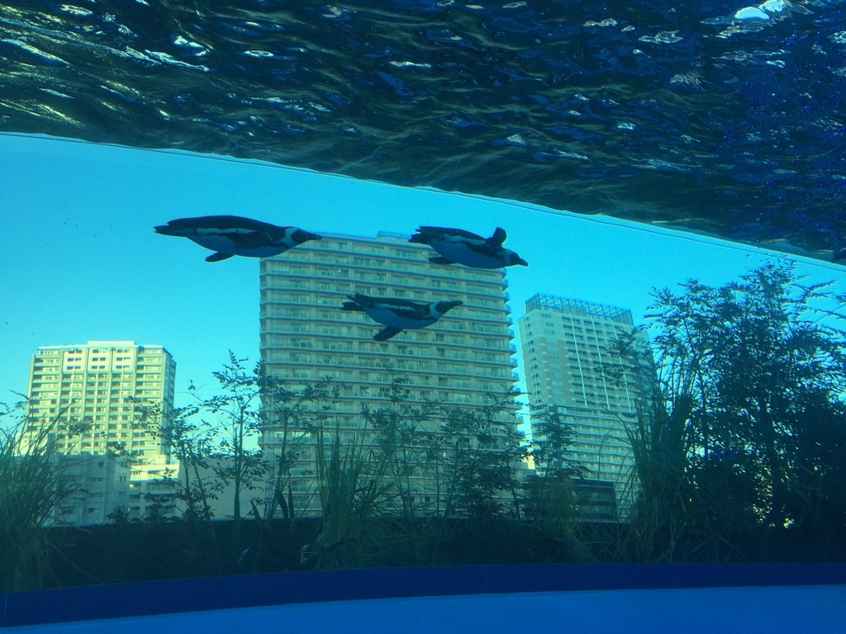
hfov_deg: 61.7
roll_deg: +0.7
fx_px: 709
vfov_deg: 48.2
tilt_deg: +6.1
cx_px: 423
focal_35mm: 29
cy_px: 317
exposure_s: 1/416
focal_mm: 4.15
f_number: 2.2
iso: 32
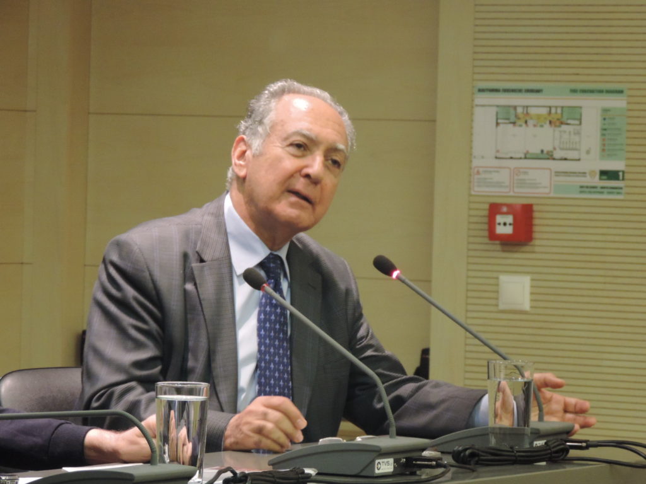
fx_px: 3732
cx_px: 323
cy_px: 242
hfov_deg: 9.9
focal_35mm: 200
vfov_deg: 7.4
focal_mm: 35.6
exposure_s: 1/20
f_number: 4.6
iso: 800
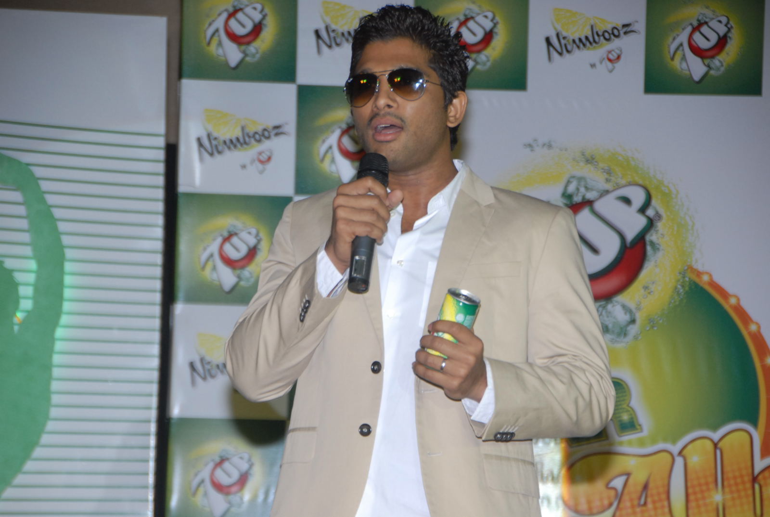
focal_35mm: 158
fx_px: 3376
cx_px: 385
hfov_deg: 13.0
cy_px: 258
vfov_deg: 8.8
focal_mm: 105
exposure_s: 1/125
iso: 400
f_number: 5.3
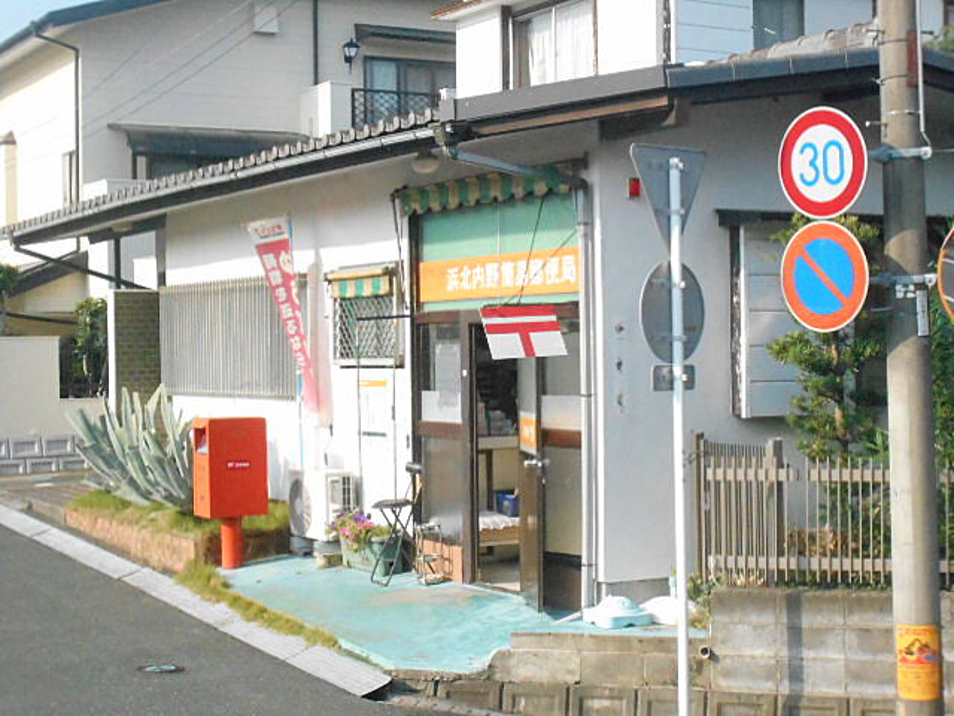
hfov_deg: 29.4
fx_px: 1819
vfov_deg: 22.3
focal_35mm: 66
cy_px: 358
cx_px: 477
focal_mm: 11.6
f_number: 13.3
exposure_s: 1/640
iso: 1600
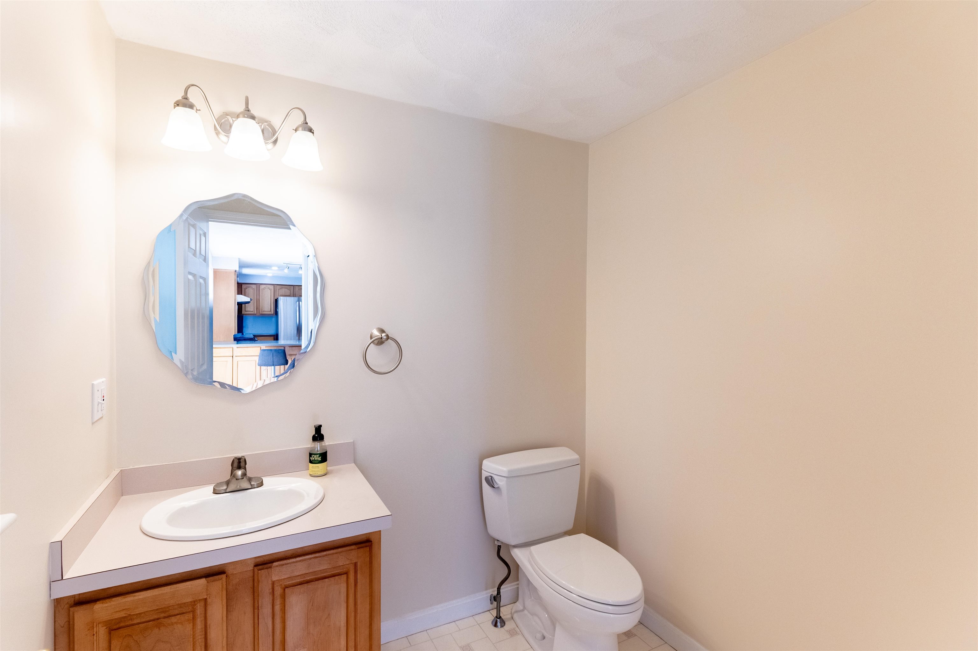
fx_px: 434
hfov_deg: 96.8
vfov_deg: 73.7
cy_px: 326
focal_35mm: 16
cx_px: 489
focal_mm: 16
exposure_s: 1/250
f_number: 6.3
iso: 2500
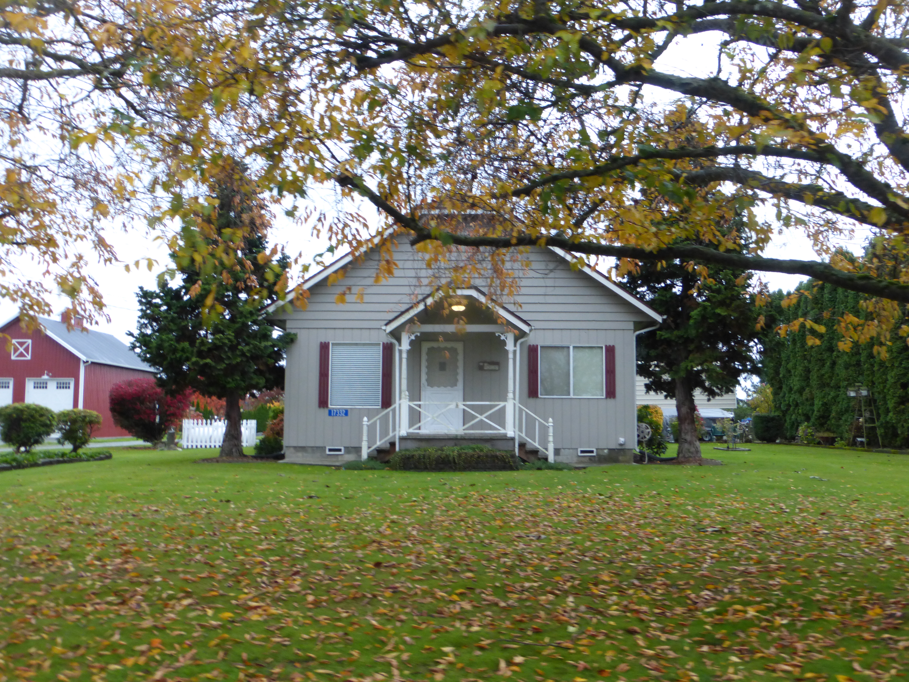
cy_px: 341
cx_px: 454
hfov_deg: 60.0
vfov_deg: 46.8
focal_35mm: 30
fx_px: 788
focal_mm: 5.4
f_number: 3.6
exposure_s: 1/60
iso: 250
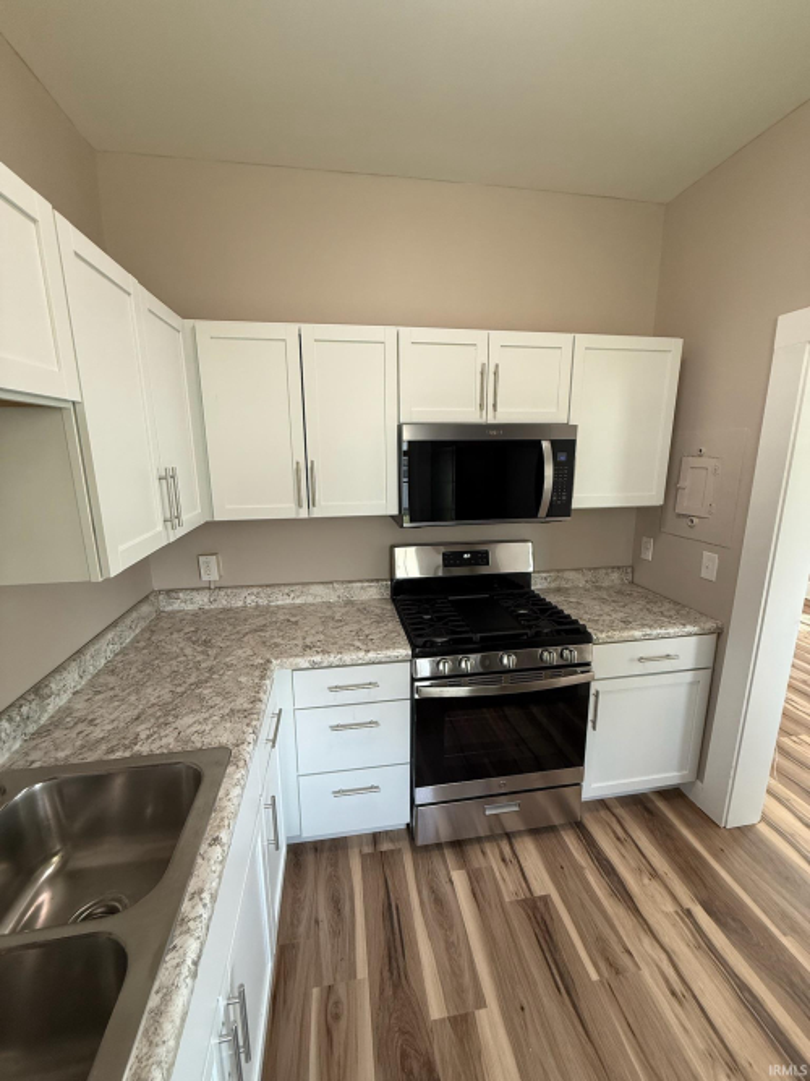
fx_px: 437
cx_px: 405
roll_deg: +0.4
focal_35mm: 14
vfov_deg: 102.1
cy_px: 540
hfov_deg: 85.7
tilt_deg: -12.5
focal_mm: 2.22
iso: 250
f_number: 2.2
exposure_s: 1/120
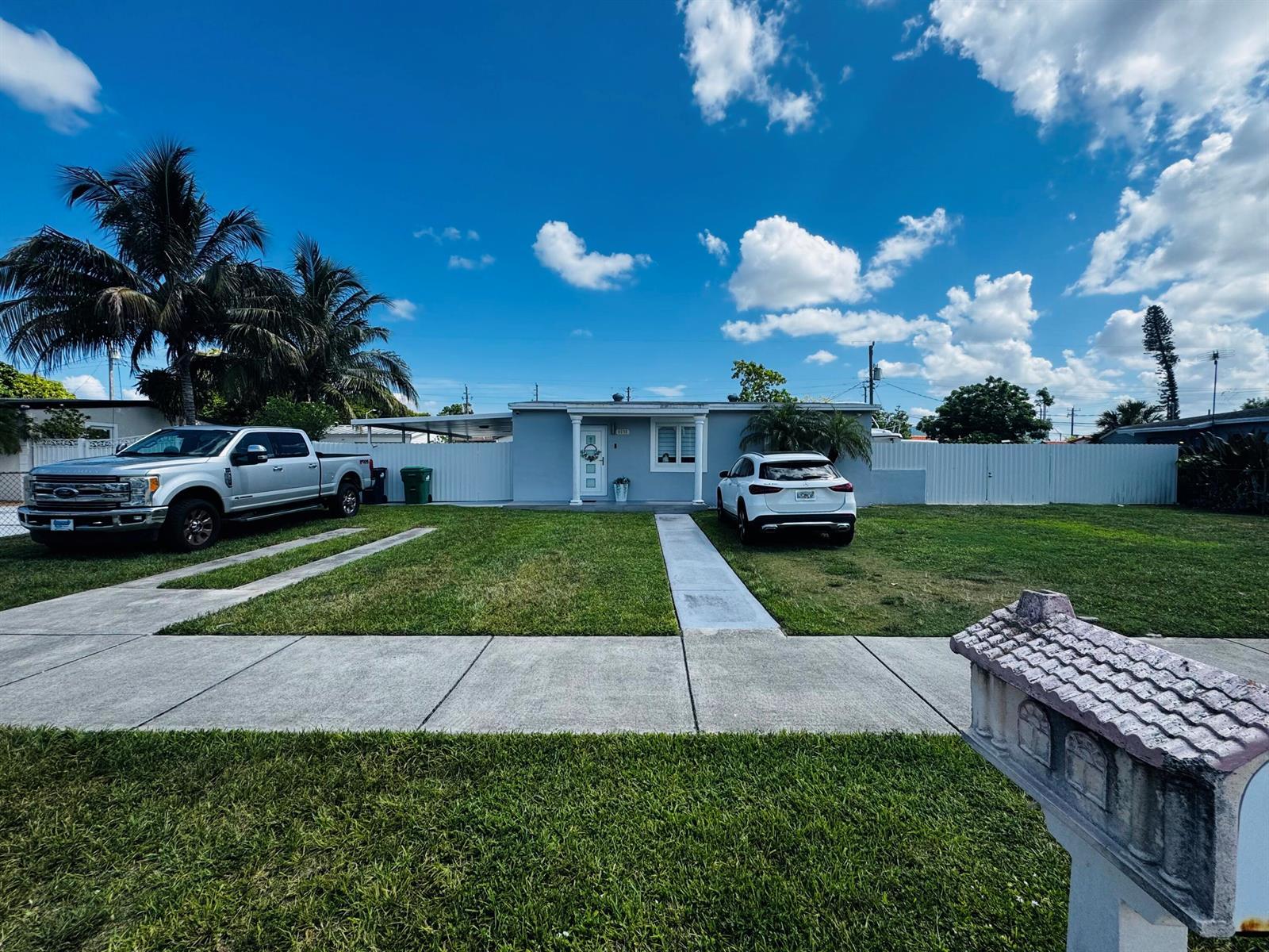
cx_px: 634
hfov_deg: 102.1
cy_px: 476
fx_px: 513
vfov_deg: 85.7
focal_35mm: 14
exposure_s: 1/1927
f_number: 2.2
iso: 40
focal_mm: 2.22
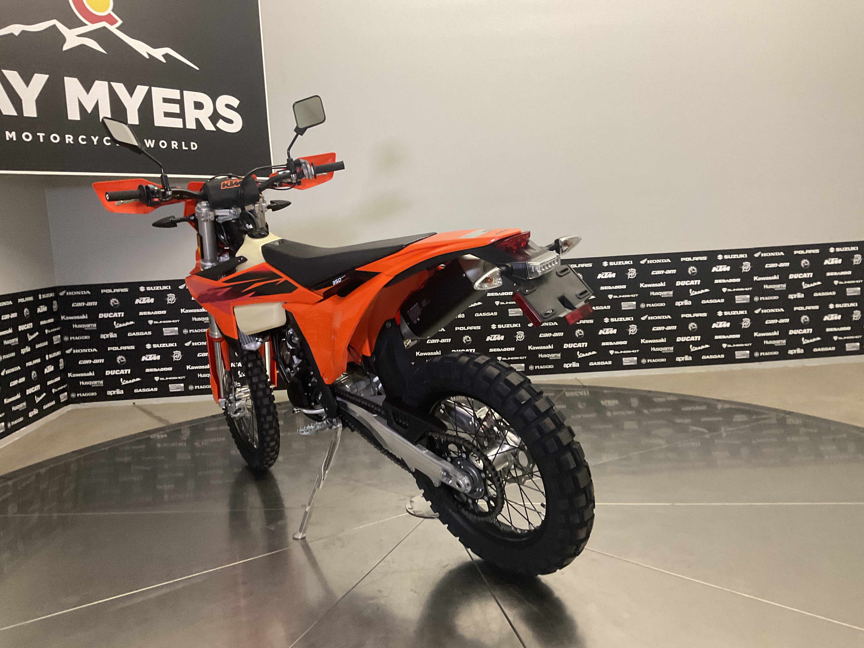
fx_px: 724
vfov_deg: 48.2
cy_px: 324
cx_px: 432
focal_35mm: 29
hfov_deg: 61.7
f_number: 1.8
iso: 160
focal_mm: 3
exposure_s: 1/60
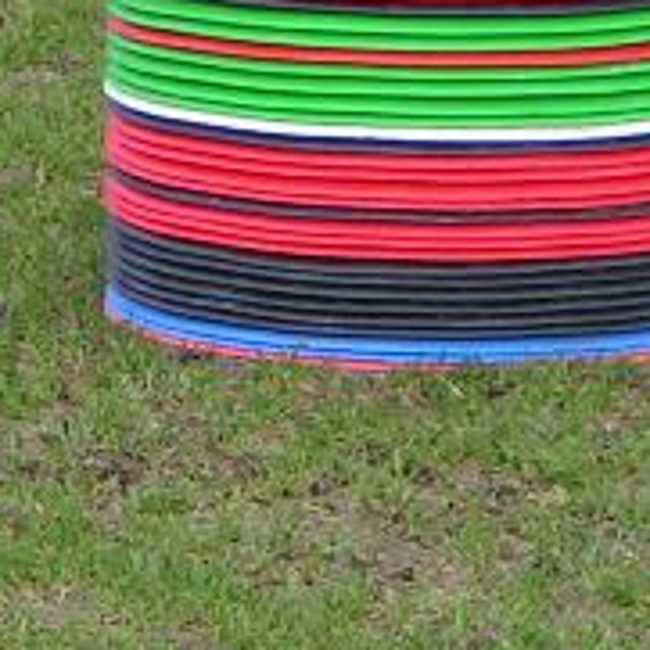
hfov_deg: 2.3
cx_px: -50
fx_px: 16379
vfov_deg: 2.3
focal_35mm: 771
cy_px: -133
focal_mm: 30.1
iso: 80
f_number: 3.5
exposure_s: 1/250
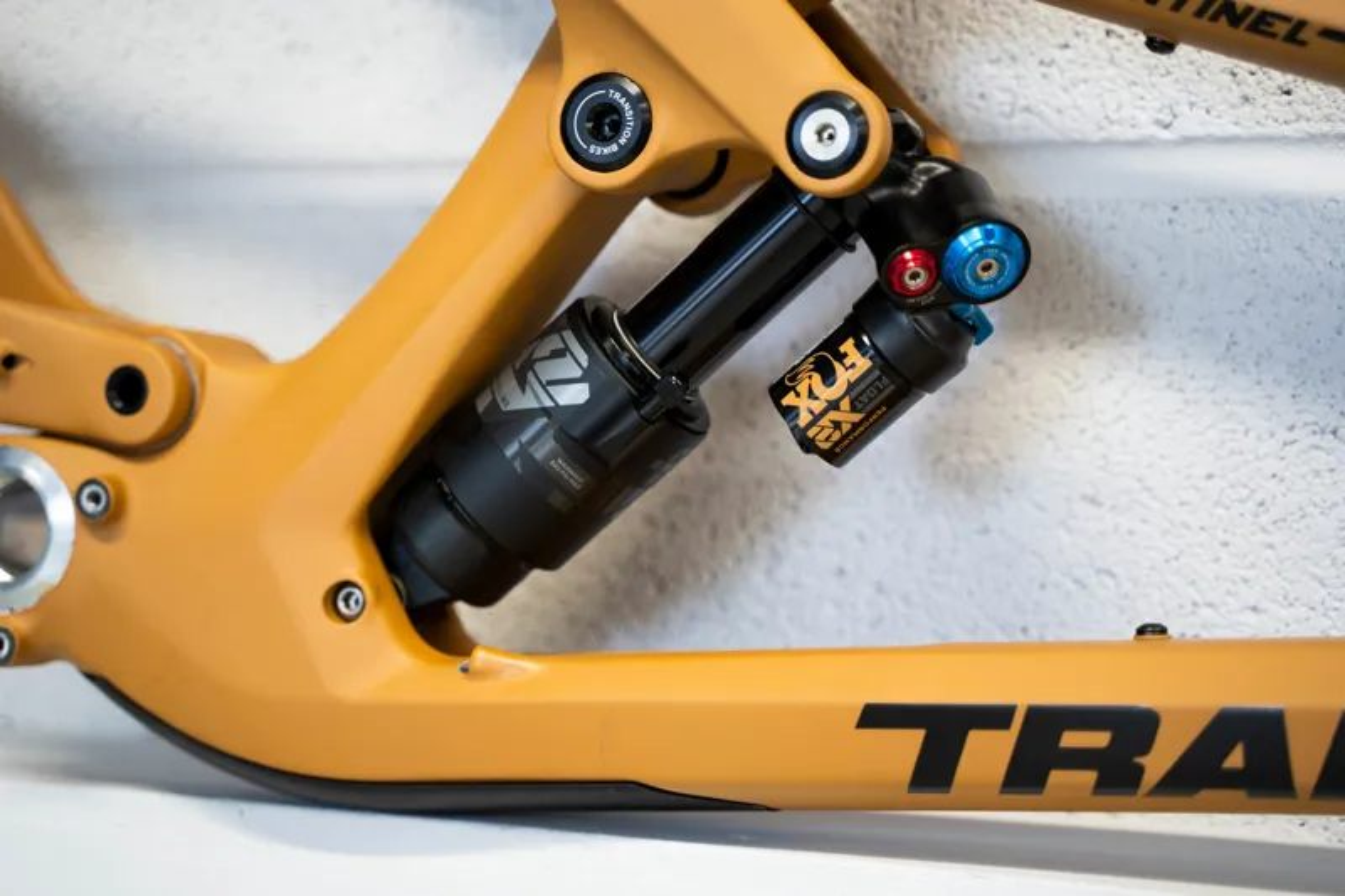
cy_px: 448
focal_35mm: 75
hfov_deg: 27.0
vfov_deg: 18.2
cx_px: 672
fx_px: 2801
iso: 400
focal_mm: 75
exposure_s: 1/50
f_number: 2.8
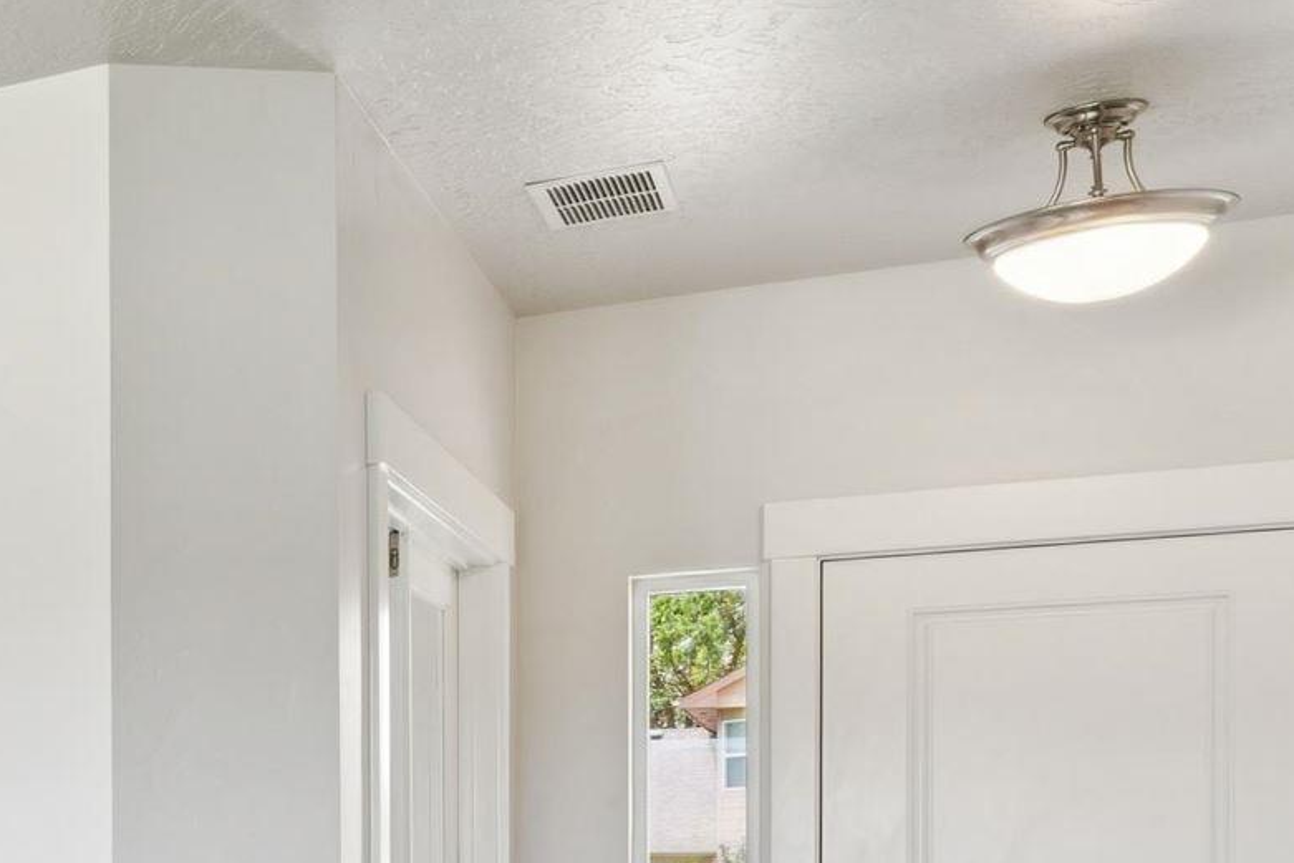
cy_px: 894
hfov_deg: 22.8
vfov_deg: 21.3
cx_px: -885
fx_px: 2206
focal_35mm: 61
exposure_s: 1/13
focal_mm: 15.6
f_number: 13
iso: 400
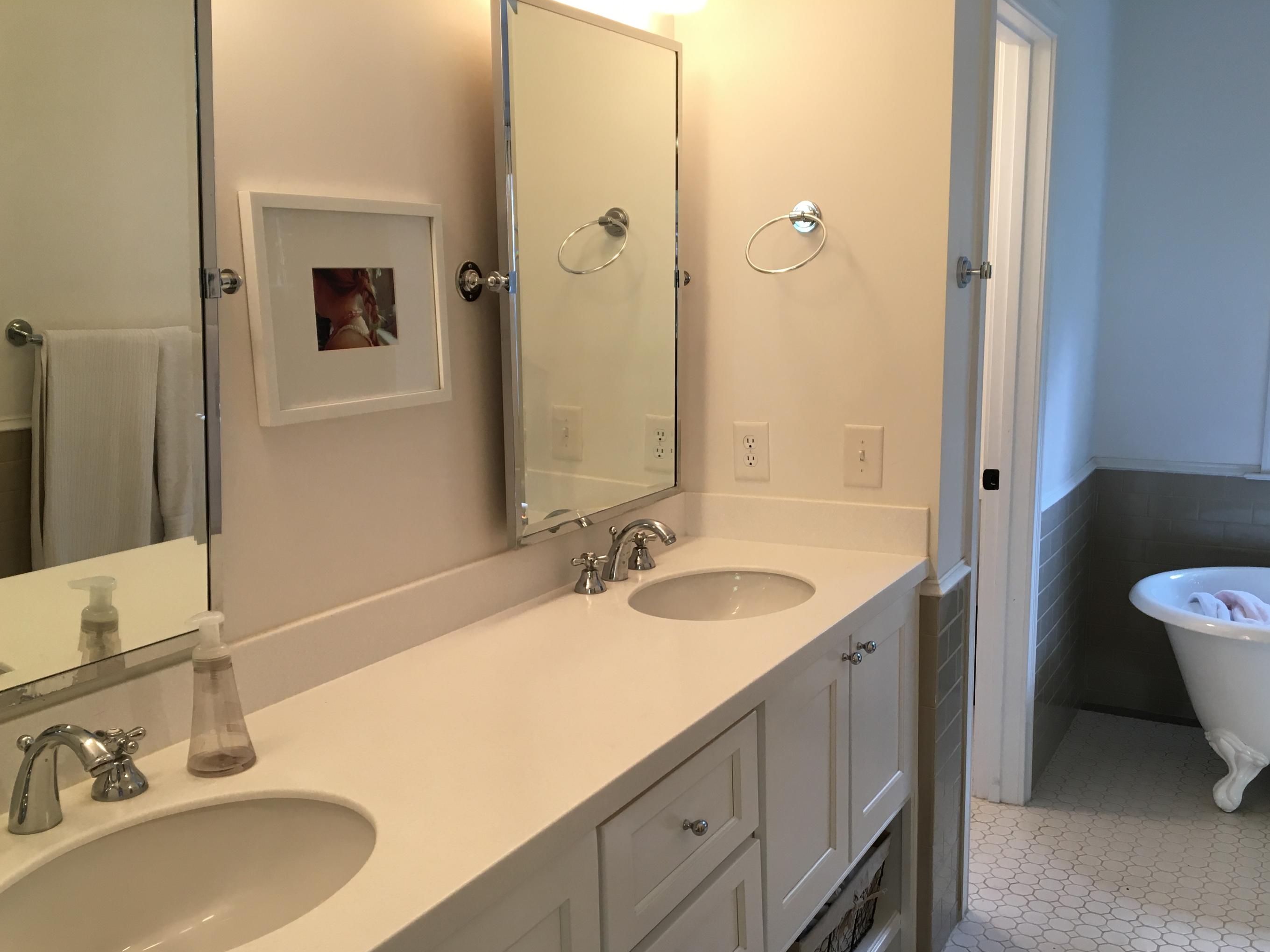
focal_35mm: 32
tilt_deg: -9.9
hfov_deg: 56.8
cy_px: 515
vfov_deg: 44.1
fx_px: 1174
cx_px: 641
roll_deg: +1.6
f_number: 2.2
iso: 50
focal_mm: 4.15
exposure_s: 1/30
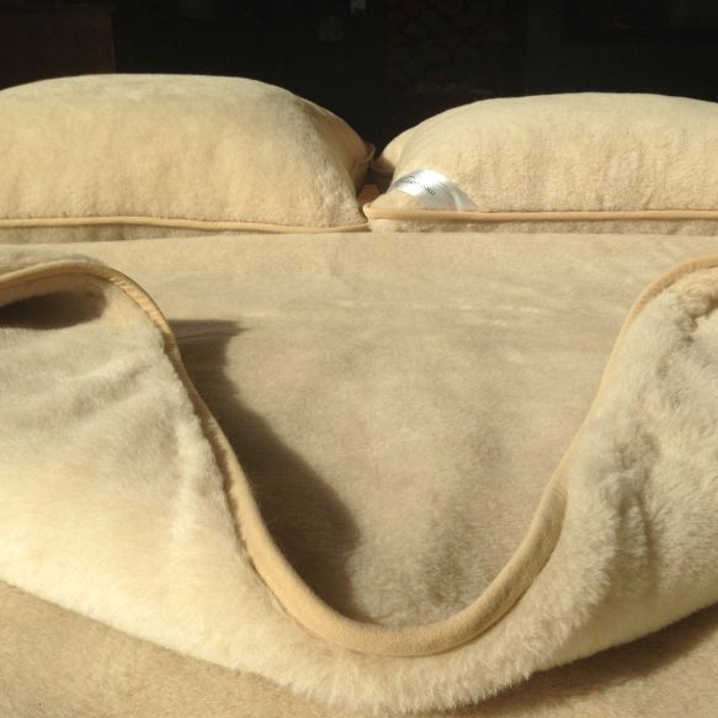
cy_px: 366
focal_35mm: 40
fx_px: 939
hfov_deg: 41.8
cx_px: 394
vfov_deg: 41.9
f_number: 2.4
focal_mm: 4.12
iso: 50
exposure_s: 1/1869
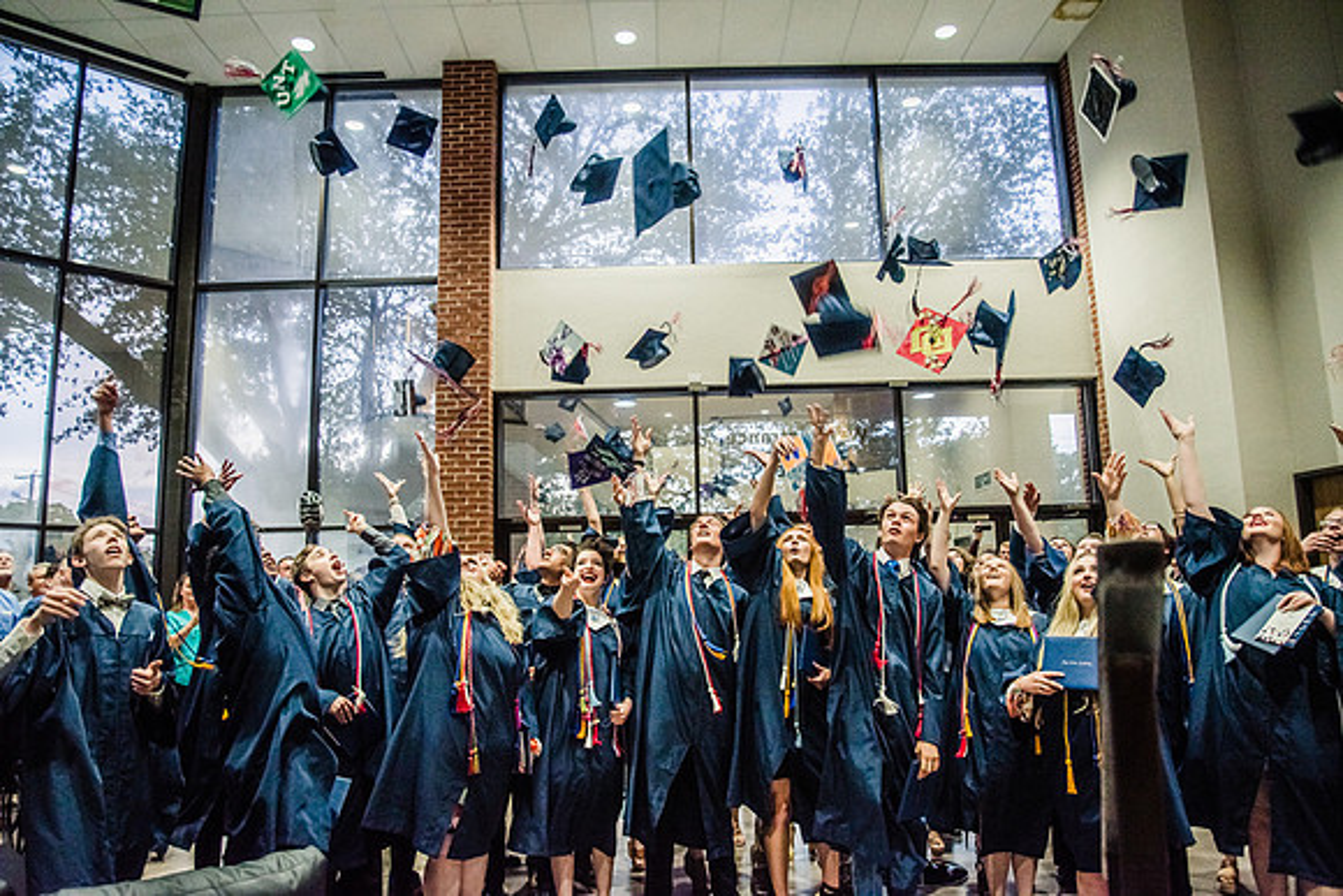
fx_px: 896
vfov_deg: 53.2
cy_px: 448
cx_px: 672
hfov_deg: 73.7
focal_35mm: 24
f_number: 4.5
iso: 800
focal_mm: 24
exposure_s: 1/200
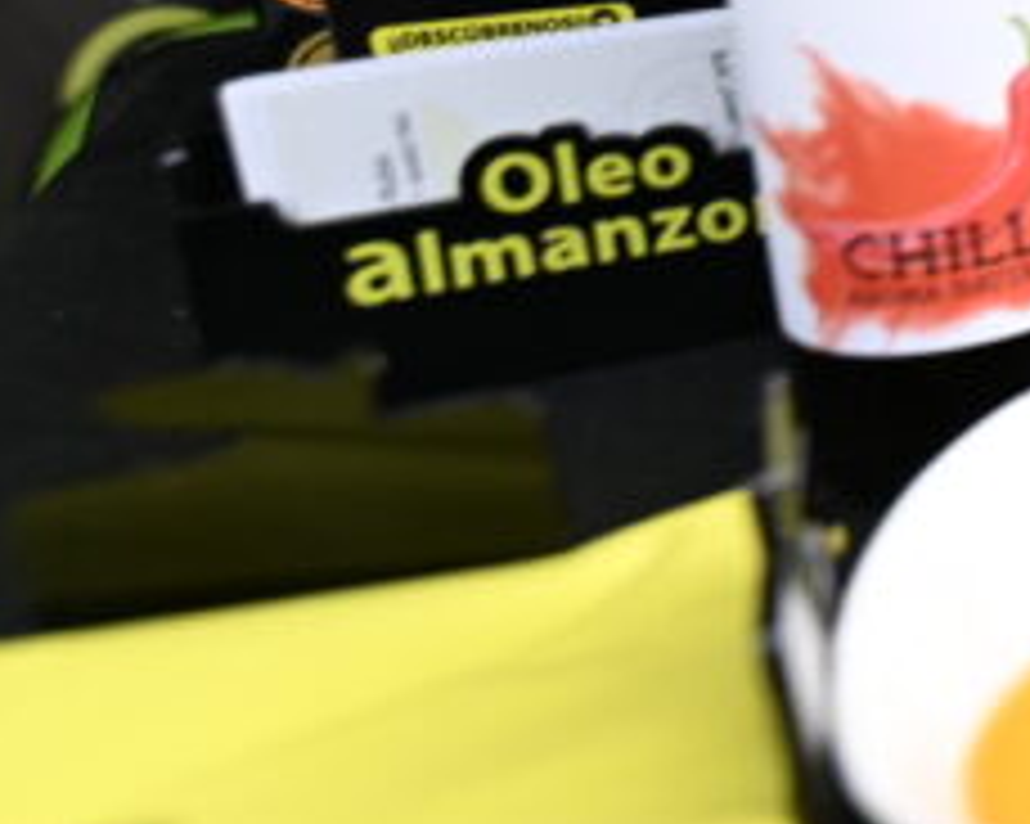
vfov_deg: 22.3
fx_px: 1920
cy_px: -169
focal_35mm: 63
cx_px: 2222
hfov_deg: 17.3
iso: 320
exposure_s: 1/320
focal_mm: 15
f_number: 4
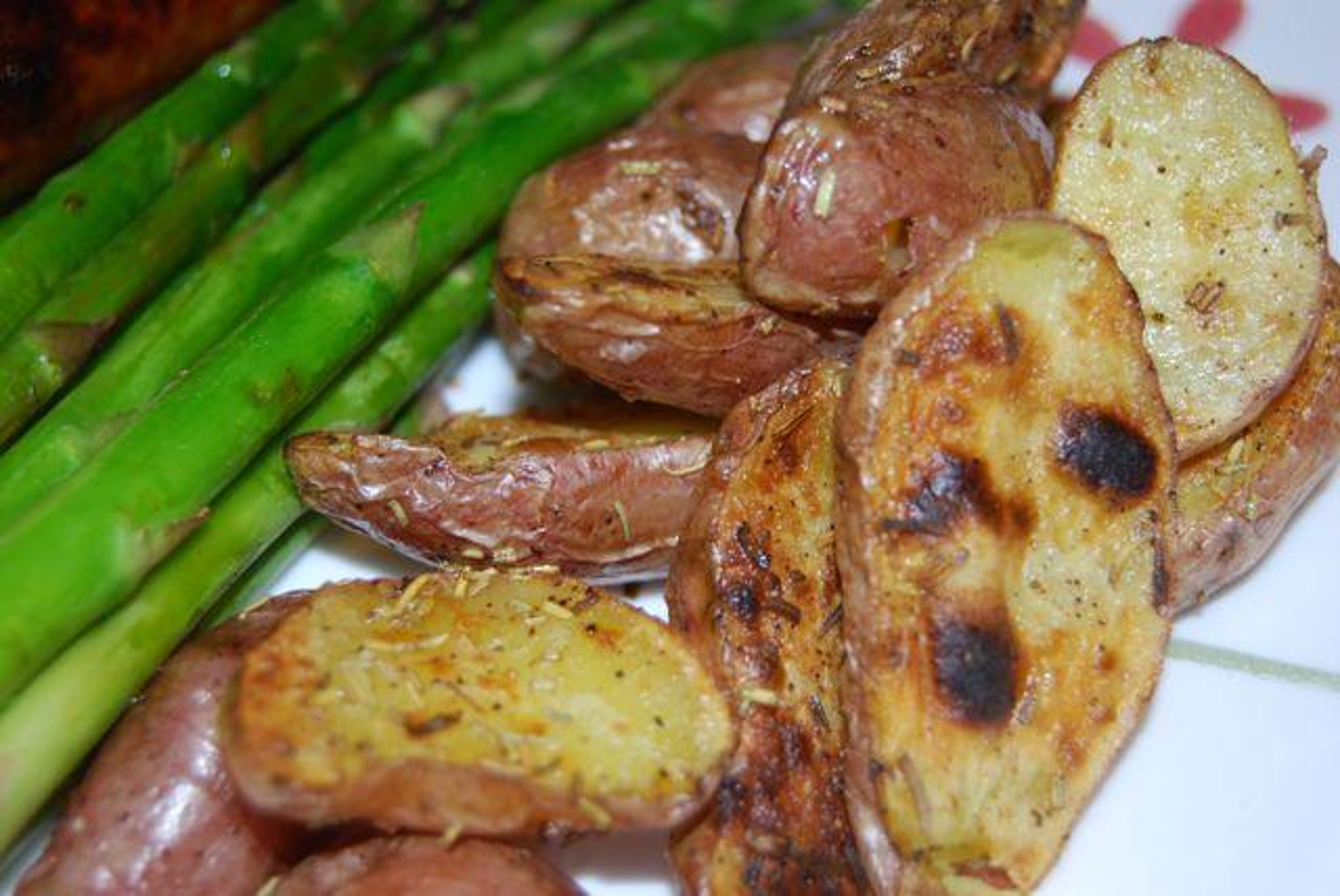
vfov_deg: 22.7
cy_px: 448
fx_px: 2235
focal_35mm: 60
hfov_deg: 33.4
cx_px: 670
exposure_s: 1/60
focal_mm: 40
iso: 200
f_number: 5
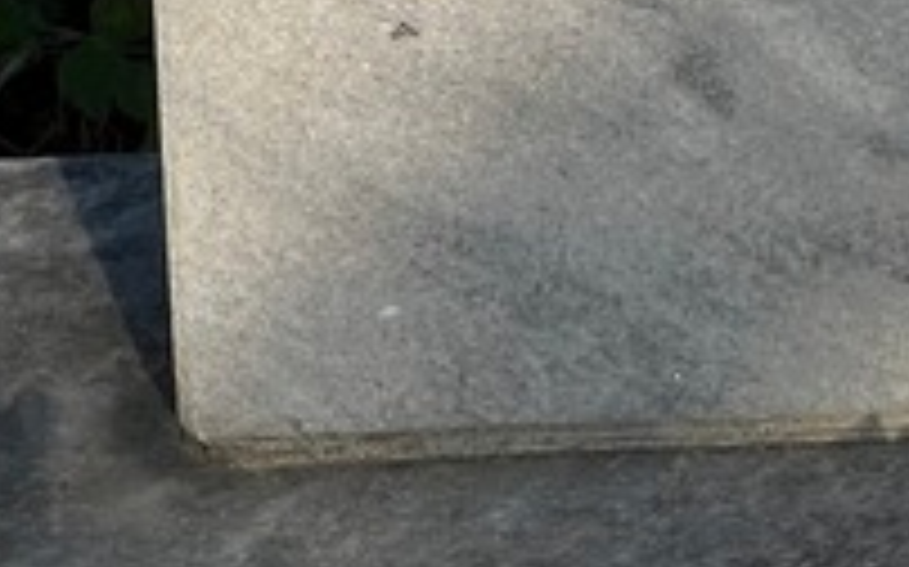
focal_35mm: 323
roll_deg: -2.1
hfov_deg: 6.4
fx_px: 7997
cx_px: 1305
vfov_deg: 4.0
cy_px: -702
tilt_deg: -29.9
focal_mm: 9
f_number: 2.8
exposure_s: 1/699
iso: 32
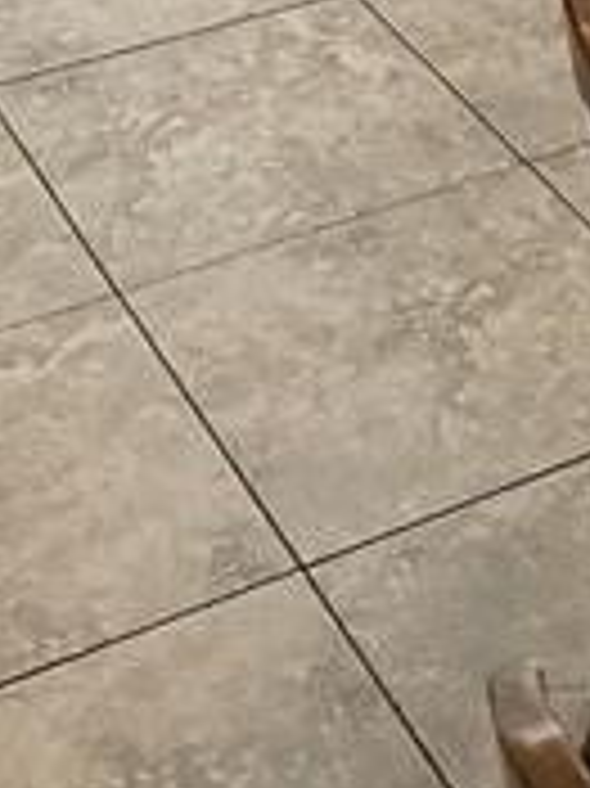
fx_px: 2412
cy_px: -554
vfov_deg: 16.2
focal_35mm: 106
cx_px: 752
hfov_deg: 13.5
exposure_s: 1/120
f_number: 1.8
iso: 64
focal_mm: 3
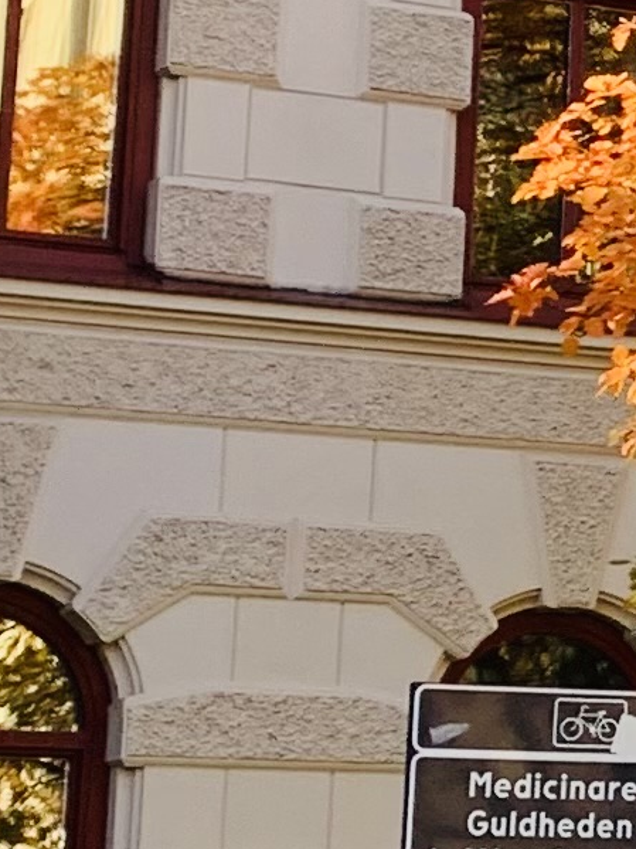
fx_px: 4289
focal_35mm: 175
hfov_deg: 7.6
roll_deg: -0.2
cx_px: 1759
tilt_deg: +11.9
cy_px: 153
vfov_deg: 11.3
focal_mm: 4.25
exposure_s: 1/389
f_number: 1.8
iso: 25
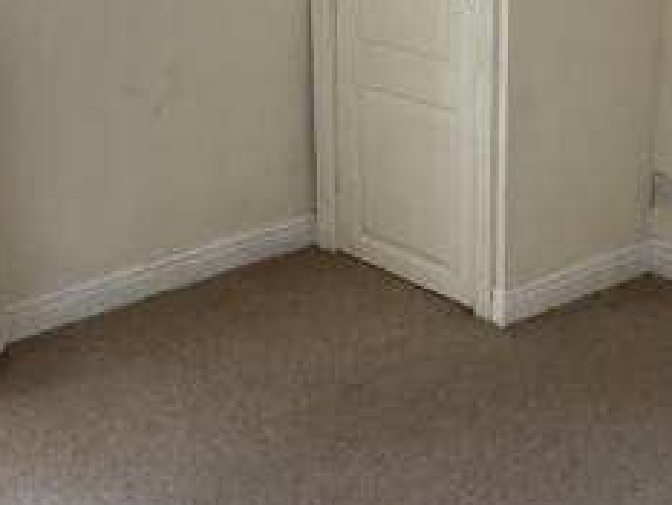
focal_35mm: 65
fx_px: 1262
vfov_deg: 22.5
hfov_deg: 29.8
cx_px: 345
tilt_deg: -14.3
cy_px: 160
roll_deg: +1.6
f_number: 1.6
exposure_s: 1/100
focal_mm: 4.2
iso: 40
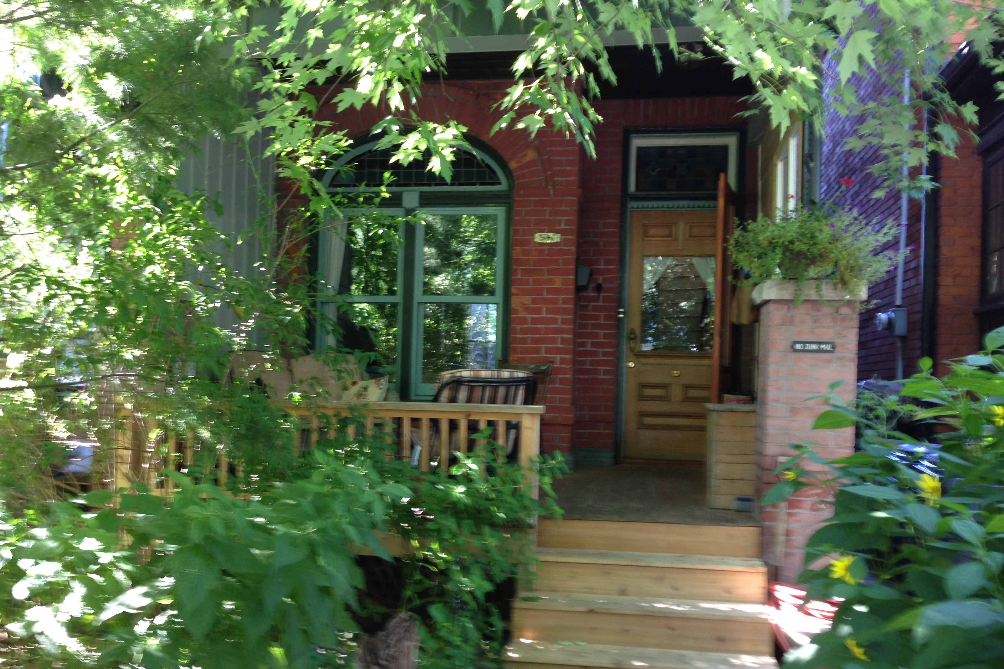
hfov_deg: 54.4
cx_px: 494
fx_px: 976
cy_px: 365
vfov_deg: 37.8
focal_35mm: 35
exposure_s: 1/20
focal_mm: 4.13
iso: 64
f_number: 2.4
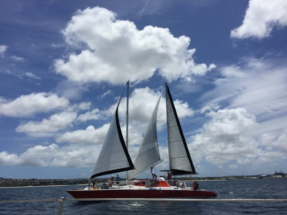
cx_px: 144
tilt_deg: +15.9
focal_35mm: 29
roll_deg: -0.2
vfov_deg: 48.3
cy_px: 108
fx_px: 241
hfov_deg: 61.6
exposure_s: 1/6623
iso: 32
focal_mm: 4.15
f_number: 2.2
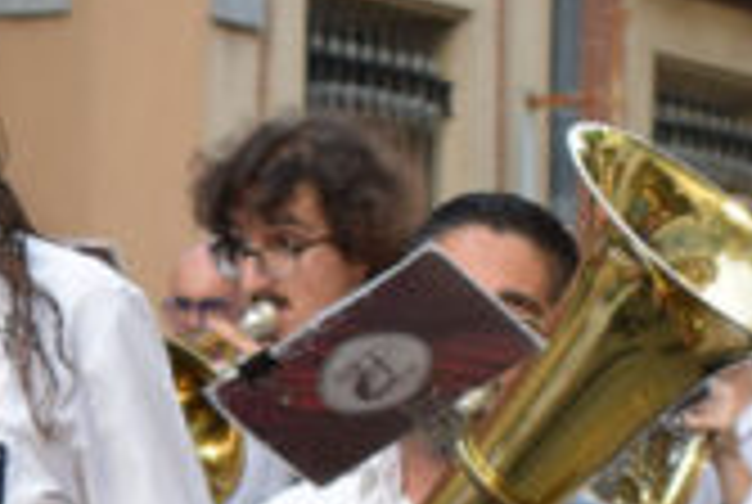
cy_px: 682
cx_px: -144
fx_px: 5567
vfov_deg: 5.2
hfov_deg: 7.7
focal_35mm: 266
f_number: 4.5
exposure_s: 1/80
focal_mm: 29
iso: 400
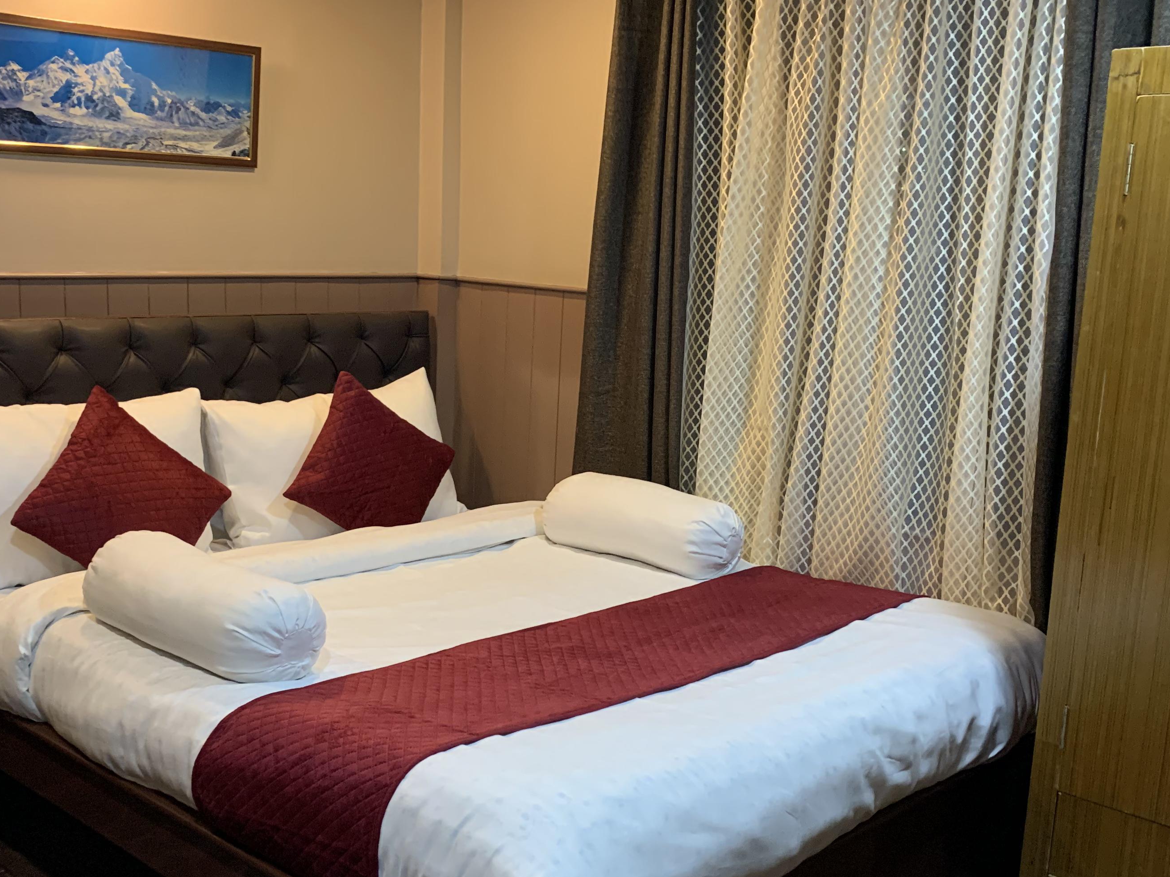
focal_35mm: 40
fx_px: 1352
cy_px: 516
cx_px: 569
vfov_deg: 35.9
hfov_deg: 46.8
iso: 400
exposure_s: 1/33
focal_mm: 4.25
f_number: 1.8
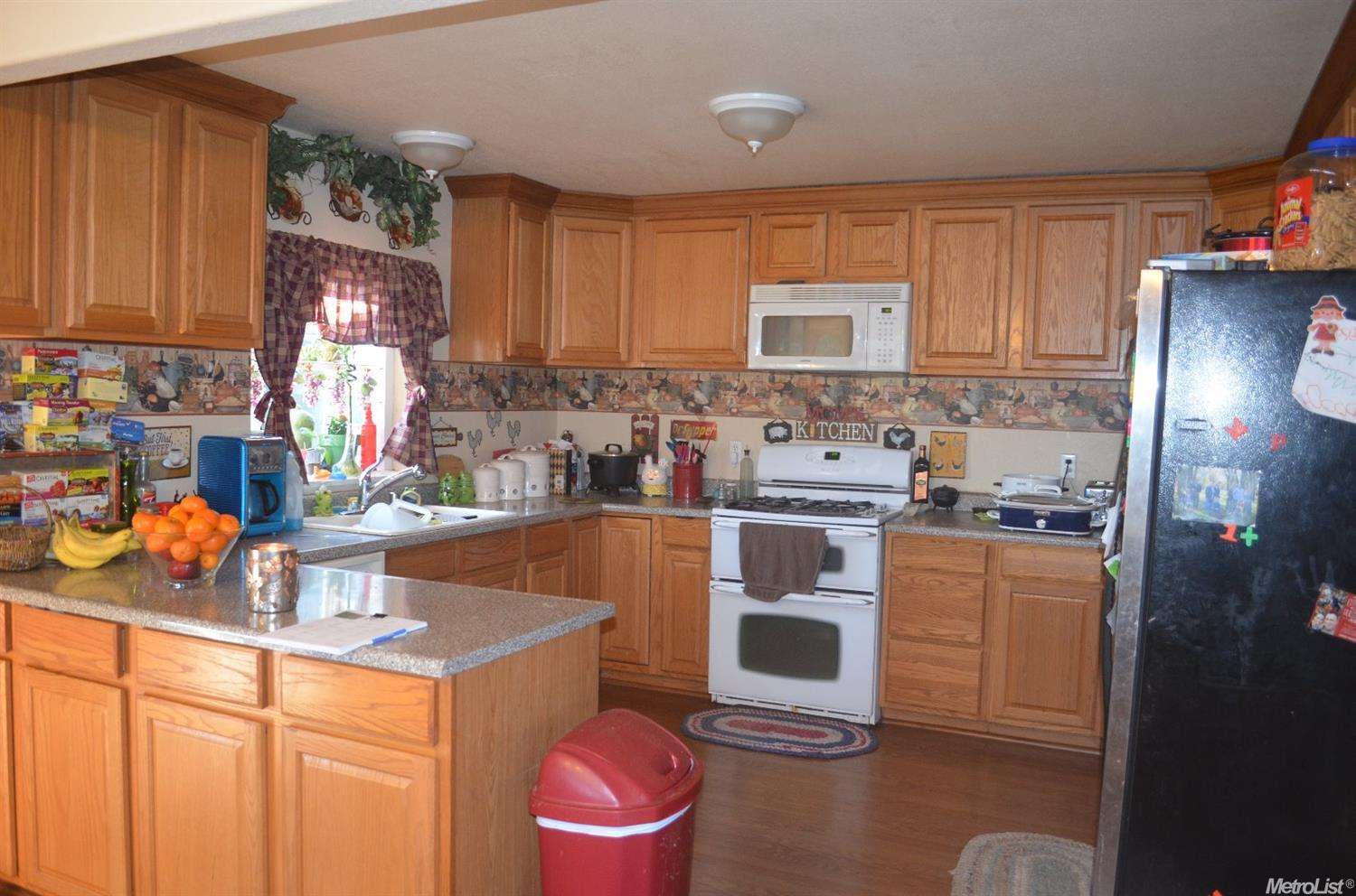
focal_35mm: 27
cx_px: 678
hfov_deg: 67.5
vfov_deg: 47.7
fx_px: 1014
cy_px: 448
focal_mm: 18
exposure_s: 1/60
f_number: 3.5
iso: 1000
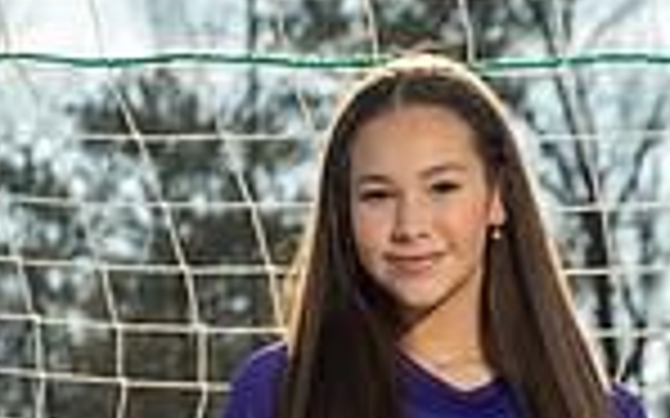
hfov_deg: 10.6
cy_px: 962
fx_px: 3596
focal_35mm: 197
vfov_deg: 6.4
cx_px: 387
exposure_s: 1/250
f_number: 5
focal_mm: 64
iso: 200
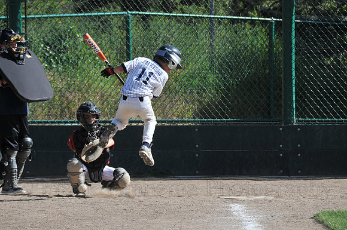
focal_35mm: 300
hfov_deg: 6.9
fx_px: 2888
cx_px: 174
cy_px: 115
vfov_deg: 4.6
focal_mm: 200
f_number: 8
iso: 200
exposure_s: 1/500
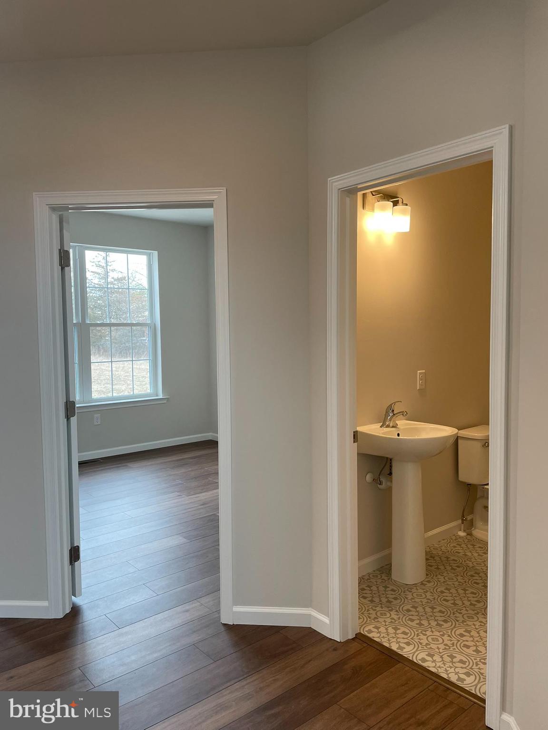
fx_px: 549
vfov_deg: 67.3
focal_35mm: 26
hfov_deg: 53.1
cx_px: 274
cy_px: 365
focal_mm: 4.2
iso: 100
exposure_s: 1/120
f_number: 1.6
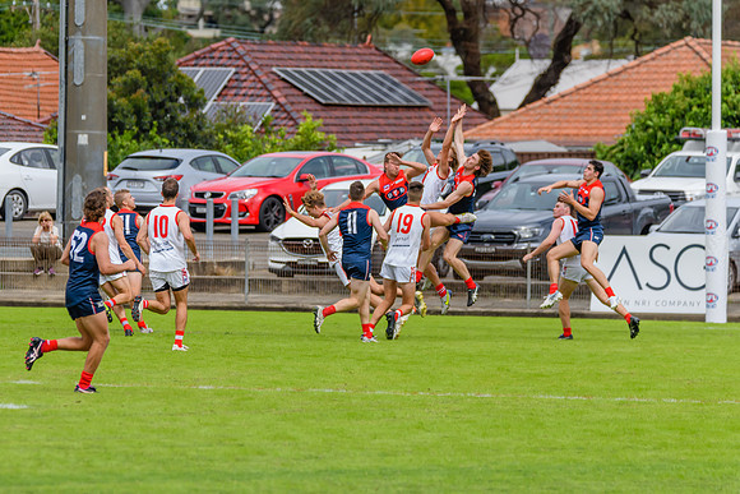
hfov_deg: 5.0
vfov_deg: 3.4
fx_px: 8425
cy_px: 230
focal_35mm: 410
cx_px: 298
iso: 800
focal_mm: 320
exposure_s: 1/1600
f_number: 8
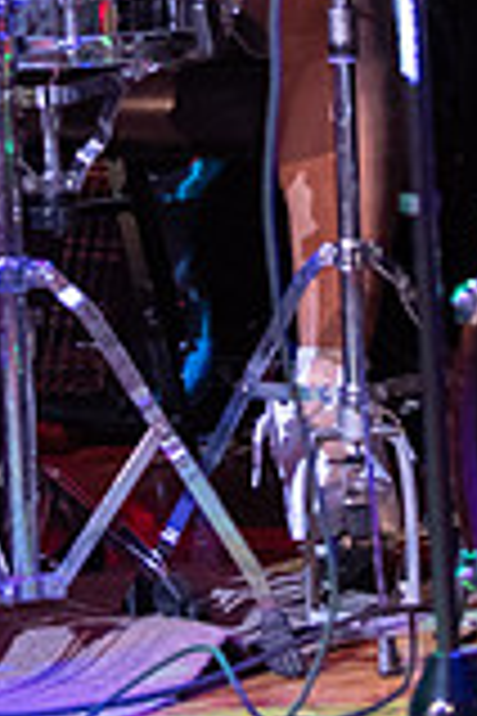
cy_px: -167
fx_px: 6757
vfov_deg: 6.0
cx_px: 238
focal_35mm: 340
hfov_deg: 4.0
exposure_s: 1/200
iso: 3200
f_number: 2.8
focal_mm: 80
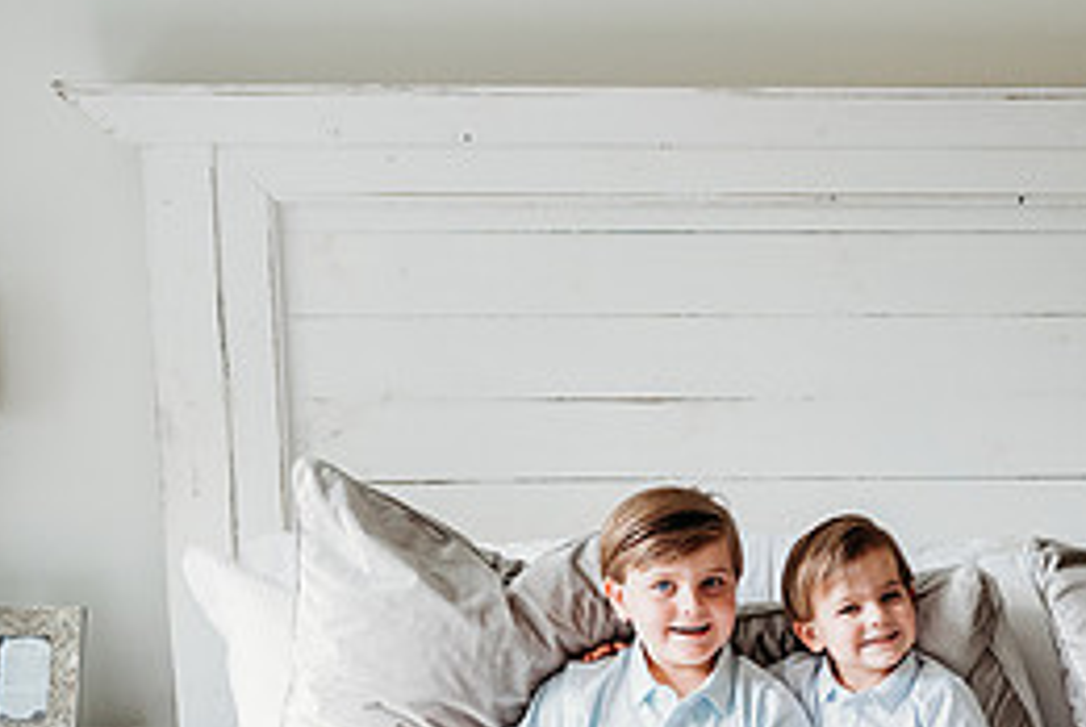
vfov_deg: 23.8
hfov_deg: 34.6
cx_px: 855
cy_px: 607
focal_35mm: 56
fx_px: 1691
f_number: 2.8
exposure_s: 1/200
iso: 800
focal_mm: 24
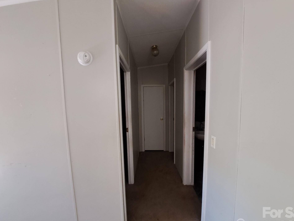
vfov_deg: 85.5
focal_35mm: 14
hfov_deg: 102.0
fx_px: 119
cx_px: 154
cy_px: 118
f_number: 2.2
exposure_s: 1/30
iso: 200
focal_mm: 1.74
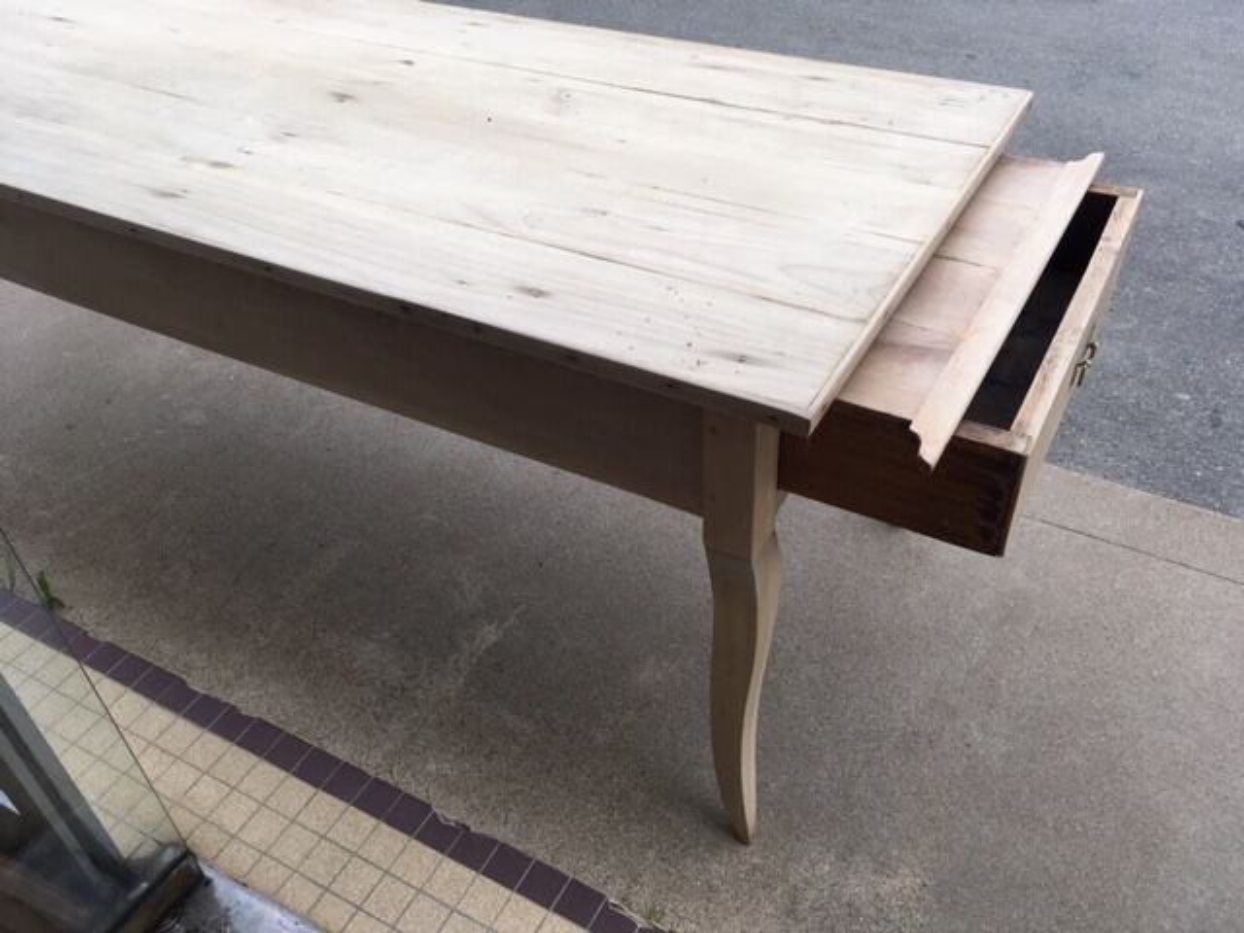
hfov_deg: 61.7
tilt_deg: -40.6
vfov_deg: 48.2
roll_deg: +1.4
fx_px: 1042
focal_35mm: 29
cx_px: 622
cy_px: 466
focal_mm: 4.15
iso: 40
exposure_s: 1/120
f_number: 2.2
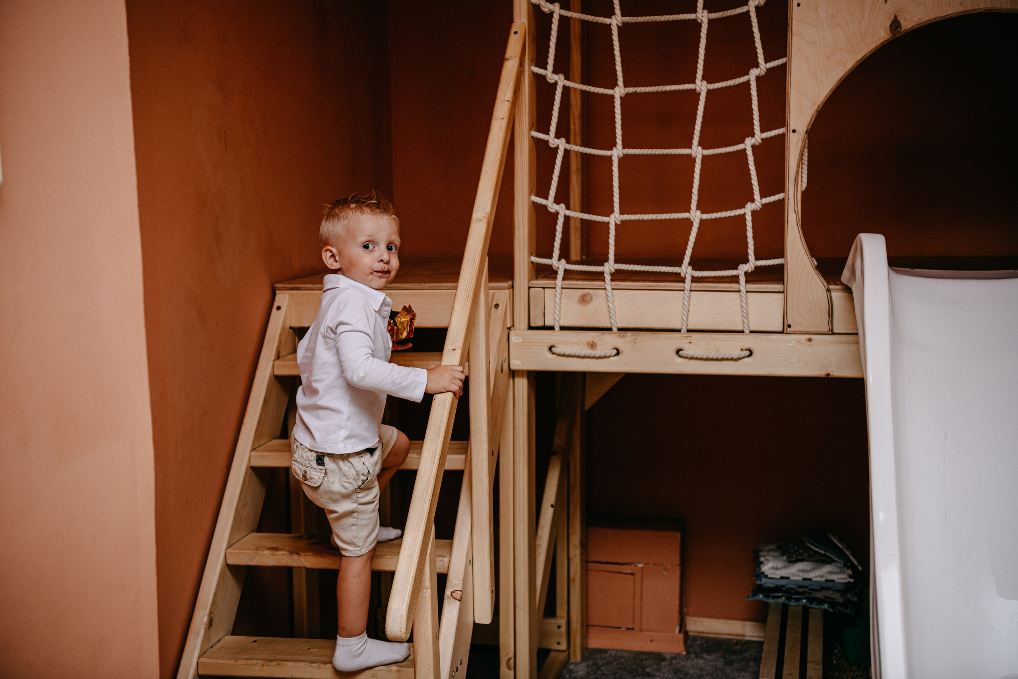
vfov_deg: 28.1
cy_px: 340
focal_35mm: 48
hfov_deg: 41.1
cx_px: 509
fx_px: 1357
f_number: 3.2
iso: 125
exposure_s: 1/160
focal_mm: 48
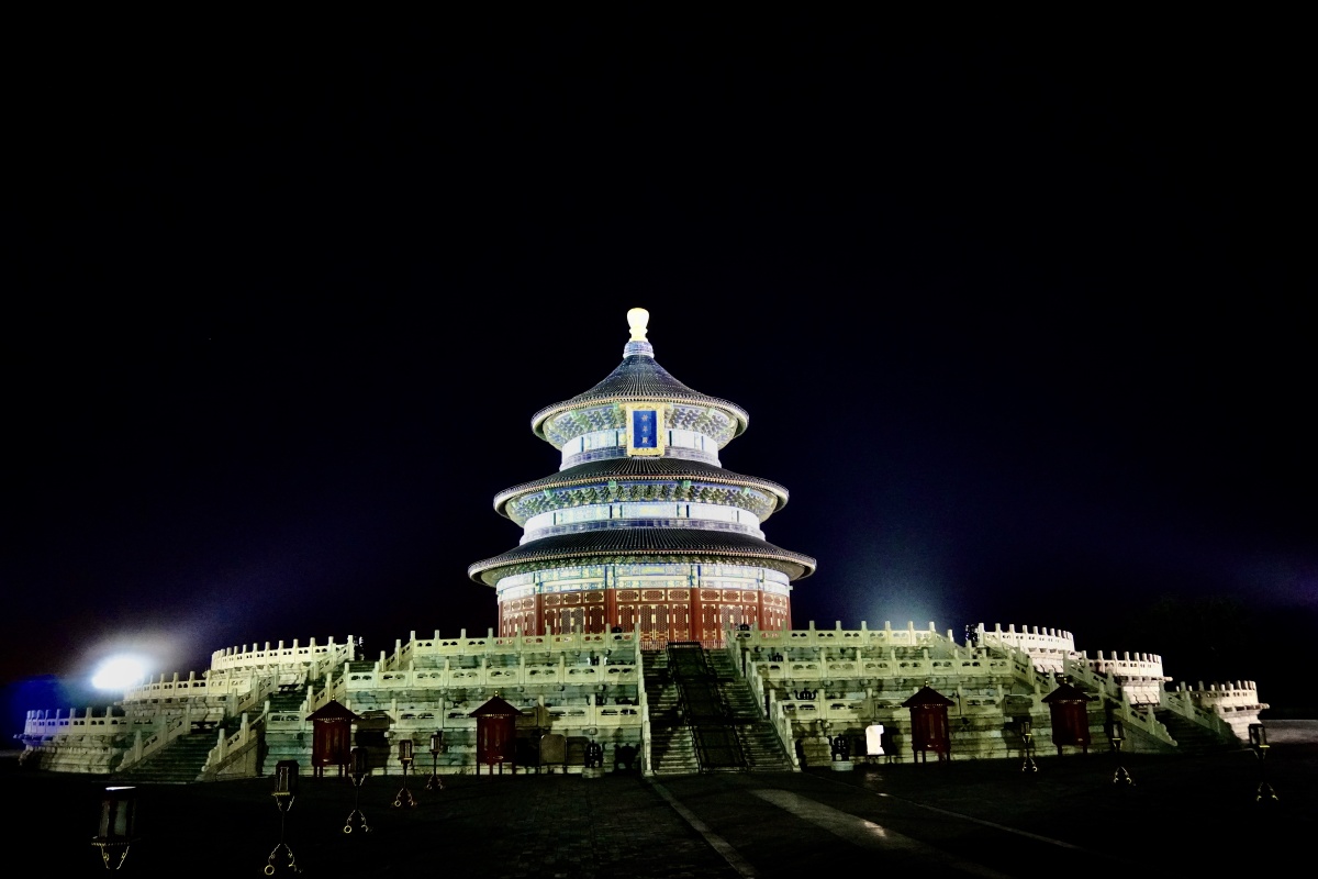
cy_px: 440
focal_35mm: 30
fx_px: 1098
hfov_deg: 61.9
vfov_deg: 43.6
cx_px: 659
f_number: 4
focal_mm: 20
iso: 6400
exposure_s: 1/50
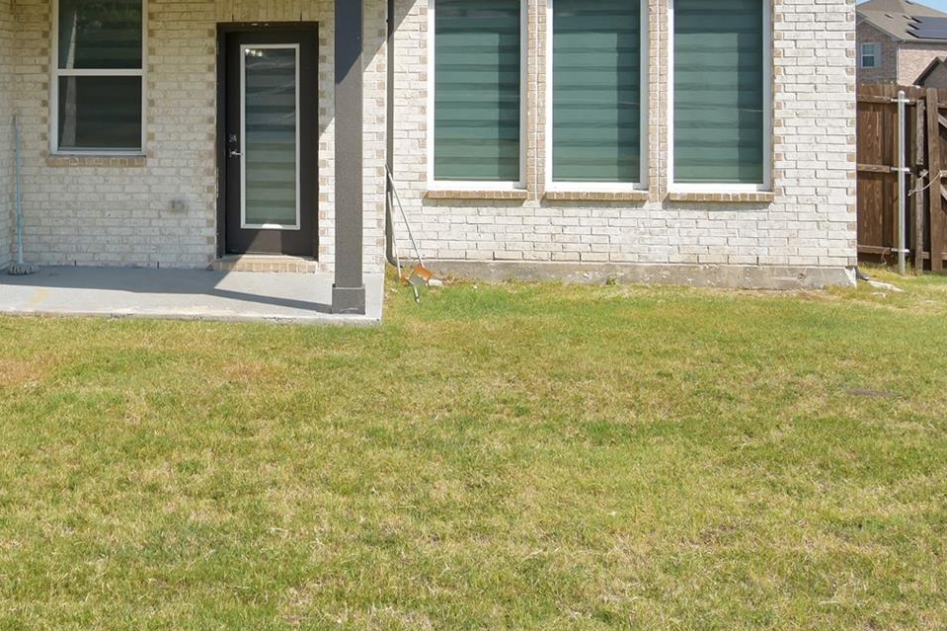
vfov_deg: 26.6
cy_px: 3
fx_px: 1264
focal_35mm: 48
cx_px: 104
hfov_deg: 38.4
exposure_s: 1/250
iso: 100
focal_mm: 15
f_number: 8
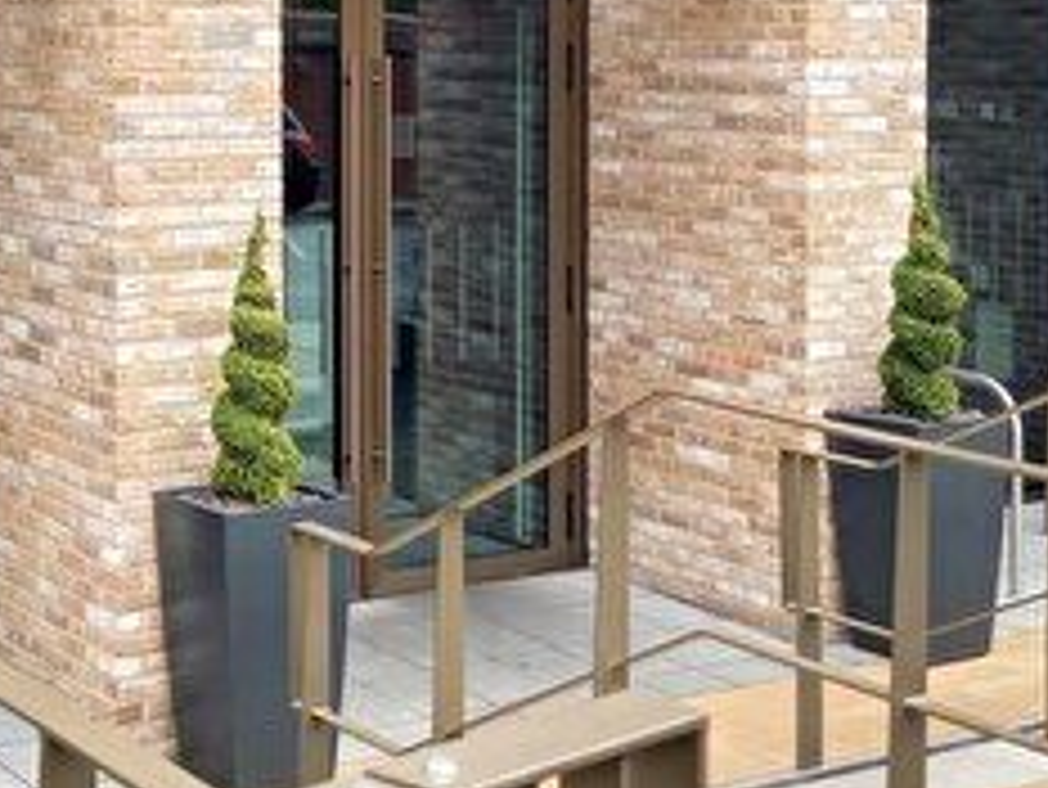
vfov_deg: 19.3
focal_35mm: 75
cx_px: 220
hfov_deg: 25.6
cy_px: 79
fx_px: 2272
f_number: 1.8
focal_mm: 4.65
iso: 50
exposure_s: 1/162
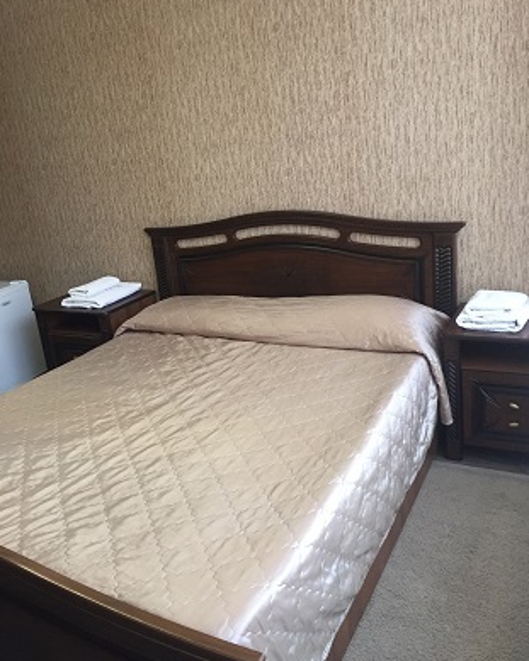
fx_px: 607
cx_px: 267
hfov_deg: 47.1
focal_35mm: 31
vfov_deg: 57.2
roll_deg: +5.4
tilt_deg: -17.3
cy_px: 316
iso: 200
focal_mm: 4.15
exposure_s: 1/33
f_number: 2.2
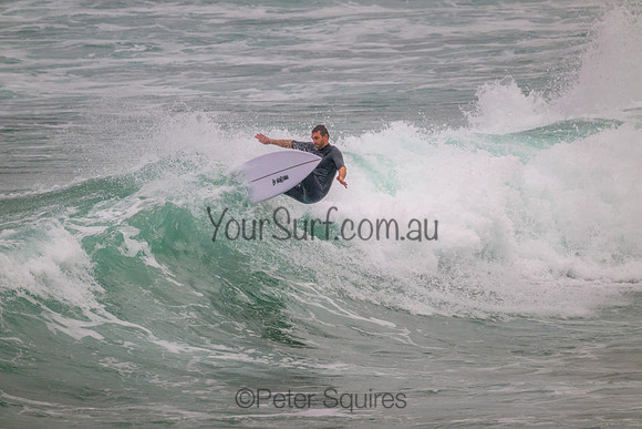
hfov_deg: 2.6
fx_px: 14269
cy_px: 214
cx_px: 321
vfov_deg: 1.7
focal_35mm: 800
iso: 2500
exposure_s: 1/1250
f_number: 11
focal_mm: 800
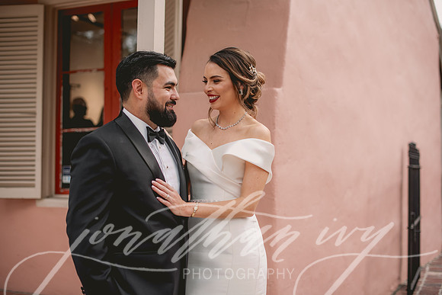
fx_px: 614
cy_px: 148
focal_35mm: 50
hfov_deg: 39.6
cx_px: 221
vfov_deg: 27.0
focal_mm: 50
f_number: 2
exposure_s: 1/2000
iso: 160
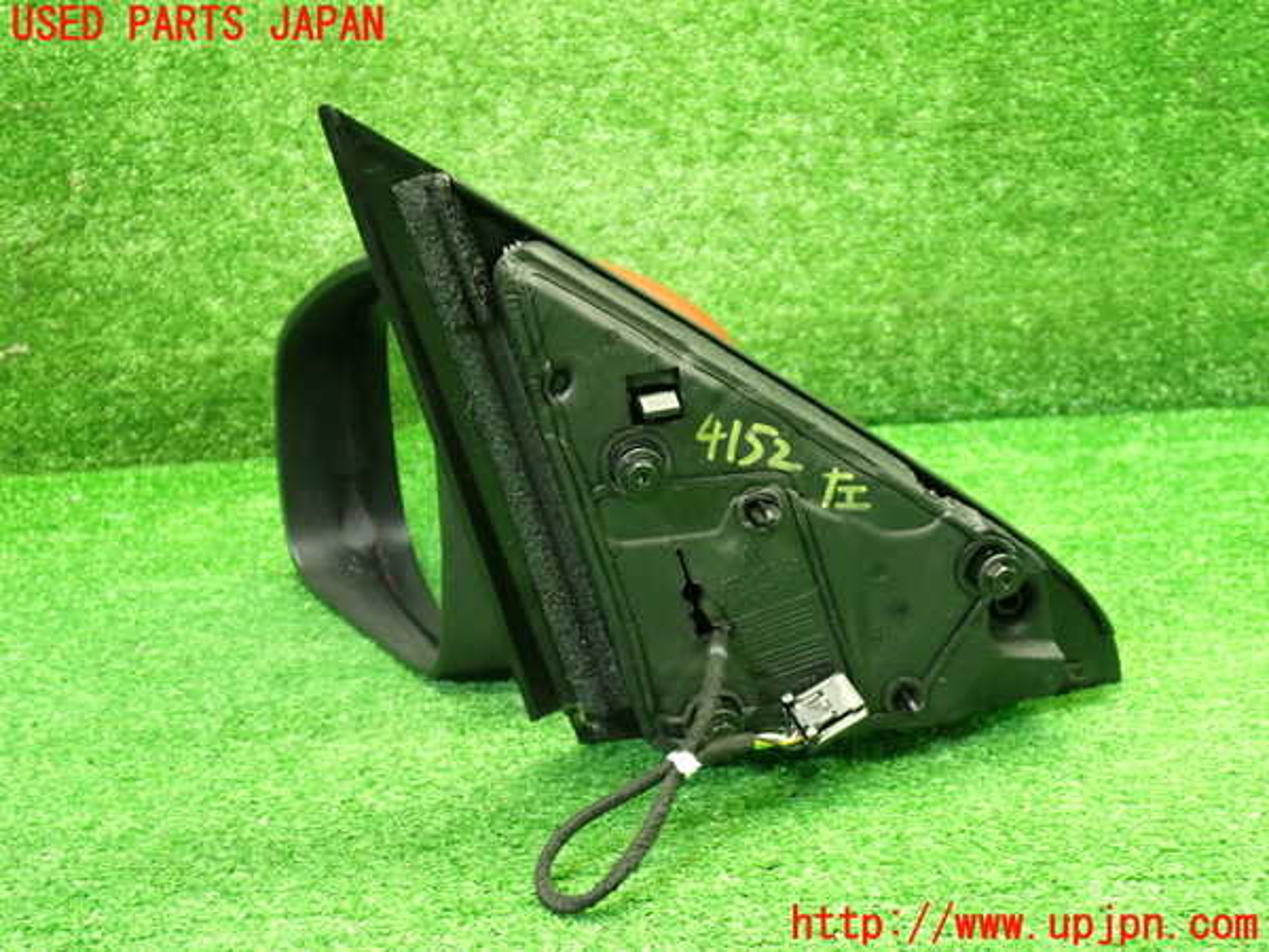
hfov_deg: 49.0
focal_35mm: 38
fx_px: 1393
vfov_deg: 37.7
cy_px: 476
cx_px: 634
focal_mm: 6.83
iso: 800
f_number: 2.7
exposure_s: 1/30
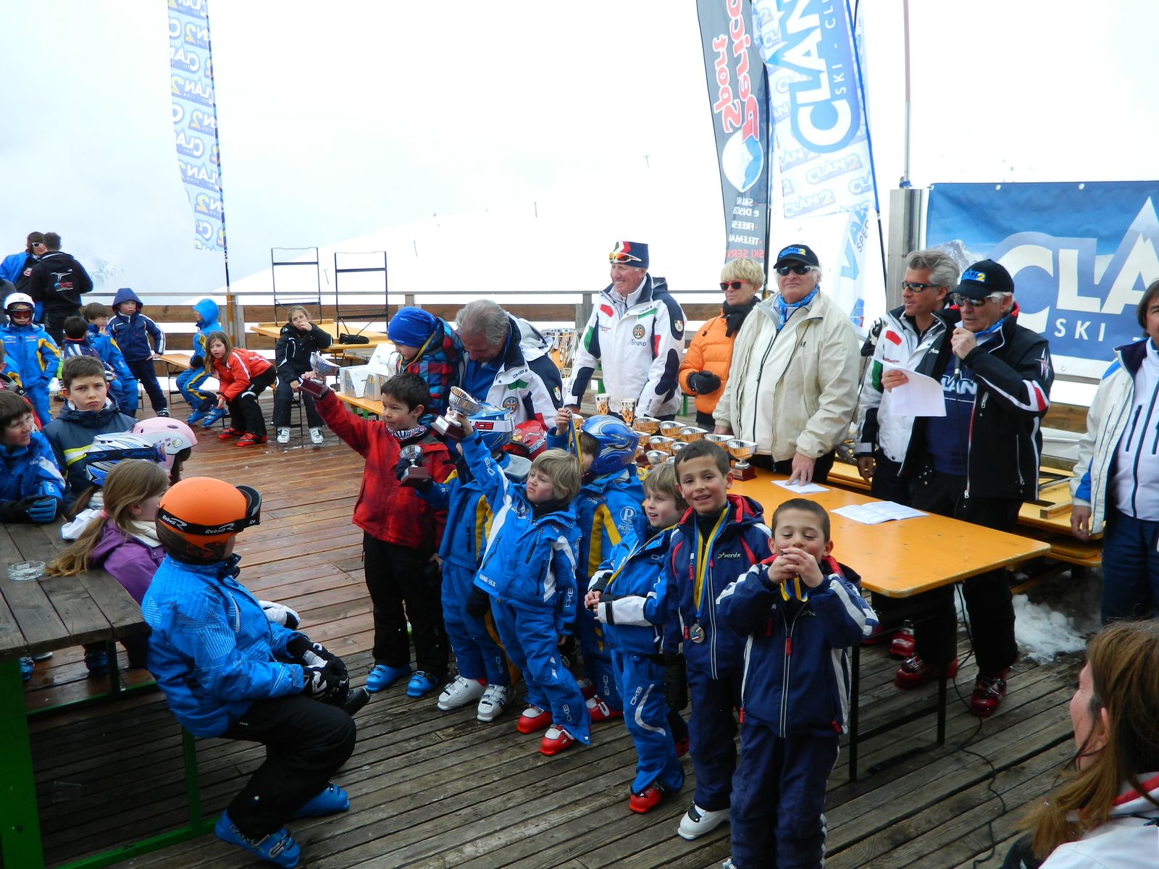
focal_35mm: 31
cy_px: 434
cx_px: 580
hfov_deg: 58.4
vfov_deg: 45.4
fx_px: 1038
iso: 80
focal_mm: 5.6
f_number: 3.2
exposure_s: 1/640
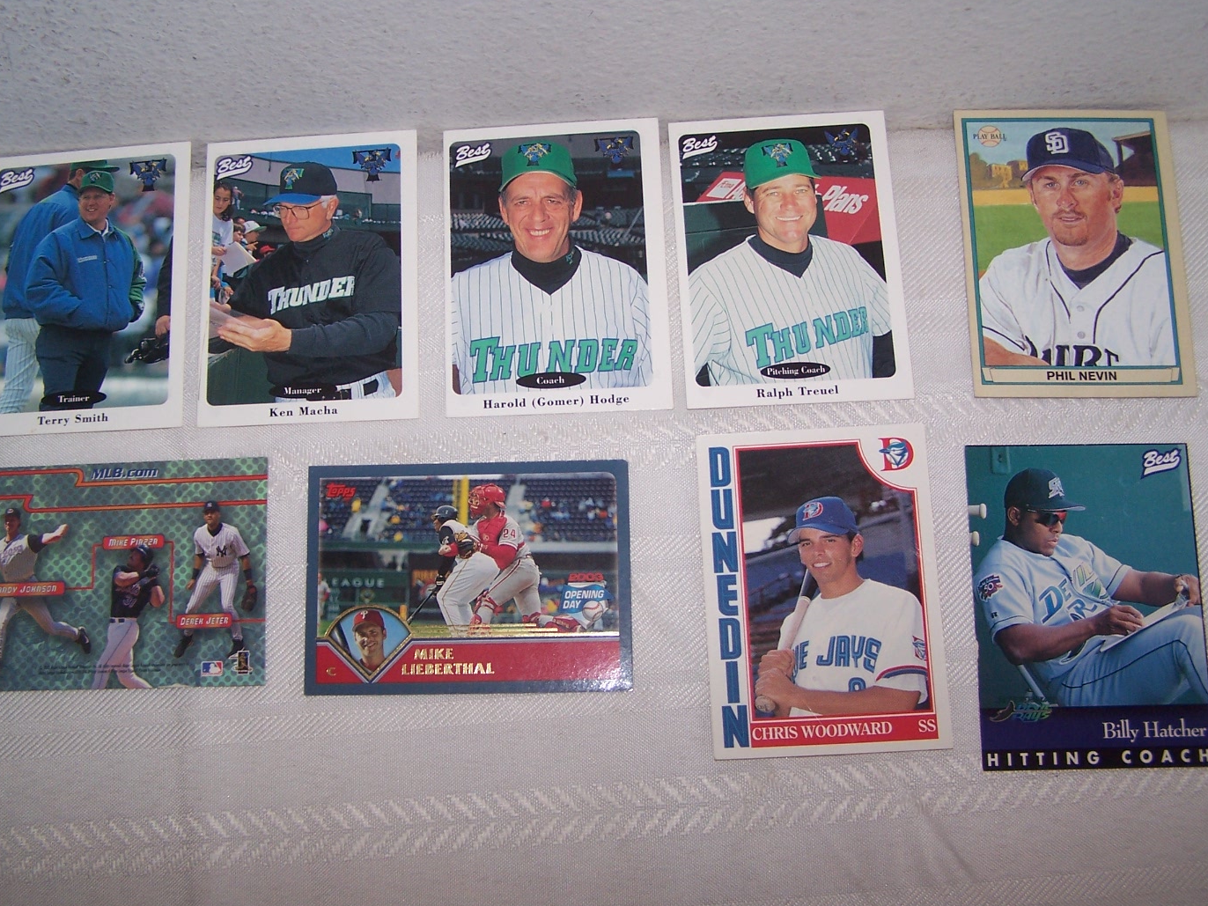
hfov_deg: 43.8
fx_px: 1501
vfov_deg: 33.6
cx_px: 589
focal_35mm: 43
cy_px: 430
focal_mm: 6.3
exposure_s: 1/60
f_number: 2.8
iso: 80
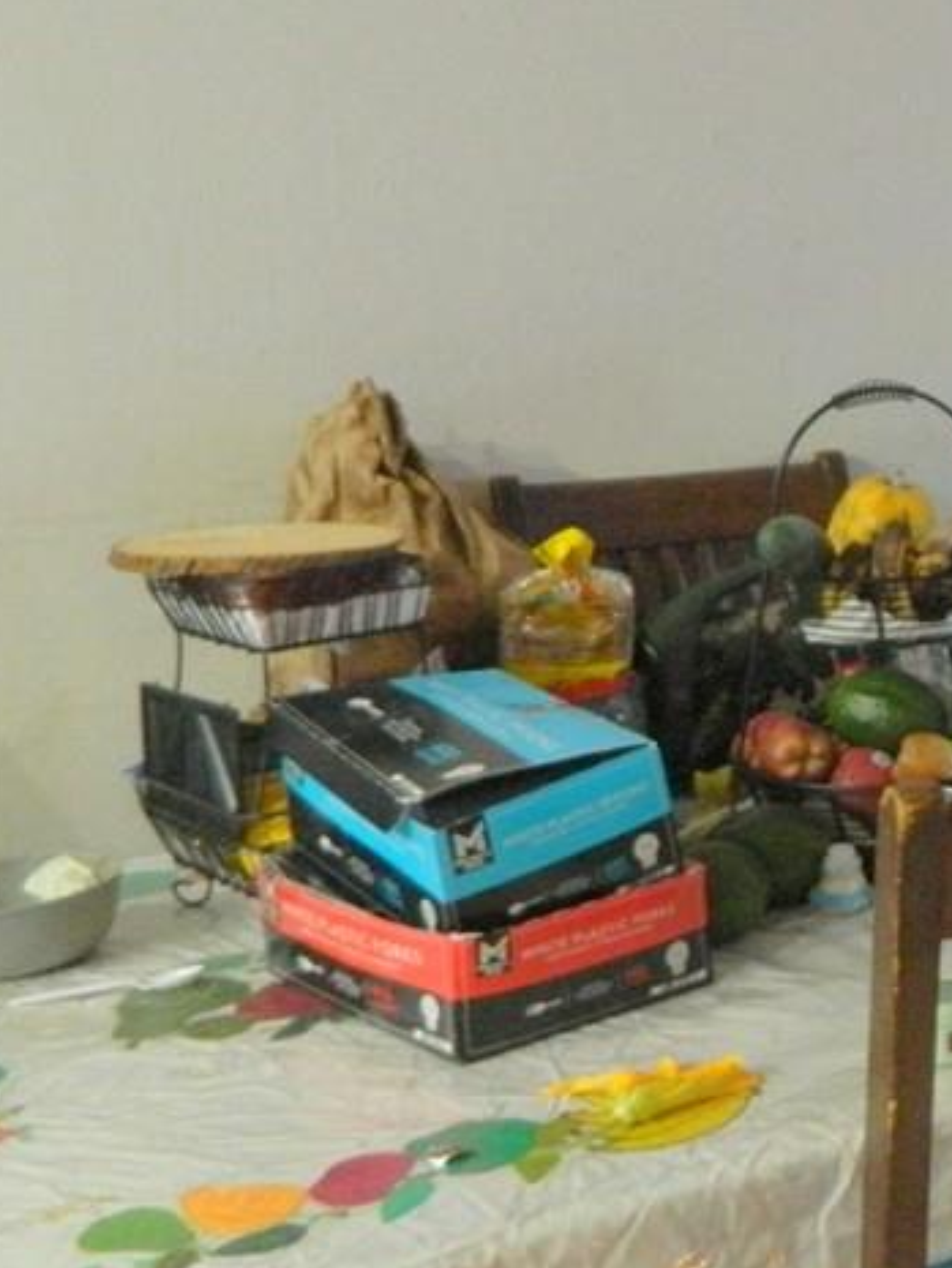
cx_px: 1378
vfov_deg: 34.9
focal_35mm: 55
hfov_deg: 22.4
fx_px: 2016
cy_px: 682
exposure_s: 1/10
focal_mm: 4.5
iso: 400
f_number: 3.1
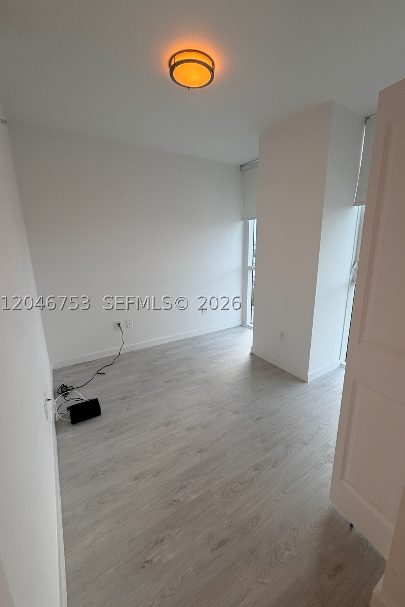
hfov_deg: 77.2
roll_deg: +0.0
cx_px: 218
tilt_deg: -13.2
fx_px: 253
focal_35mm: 15
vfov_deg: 100.4
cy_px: 303
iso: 200
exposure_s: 1/120
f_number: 2.2
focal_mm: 2.22
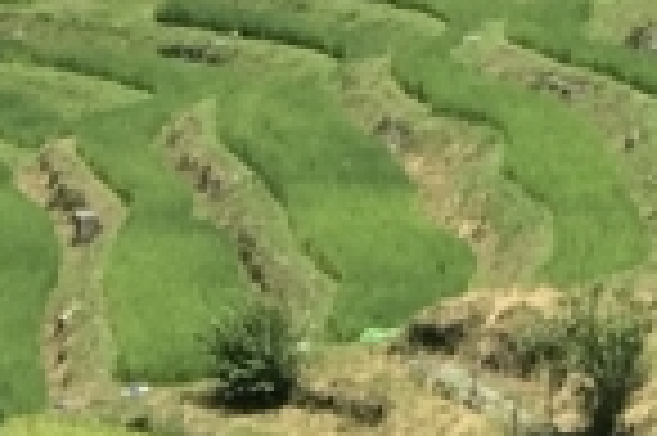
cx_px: 500
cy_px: -548
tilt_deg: -4.2
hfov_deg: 4.9
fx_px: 7602
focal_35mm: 417
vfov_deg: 3.3
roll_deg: +1.9
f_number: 2.8
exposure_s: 1/630
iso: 20
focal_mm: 6.6
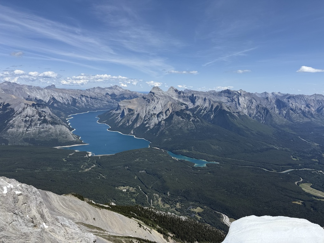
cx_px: 162
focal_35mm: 24
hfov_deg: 71.6
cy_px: 122
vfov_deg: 56.8
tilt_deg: -9.0
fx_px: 225
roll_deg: -2.3
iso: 80
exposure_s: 1/6711
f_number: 1.78
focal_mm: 6.76
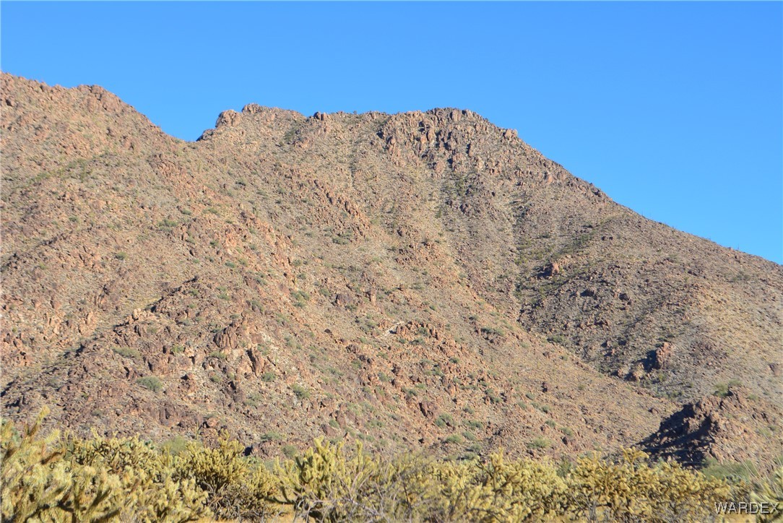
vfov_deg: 16.6
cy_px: 262
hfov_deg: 24.6
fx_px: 1795
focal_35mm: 82
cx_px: 392
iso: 200
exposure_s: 1/320
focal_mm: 55
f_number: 10
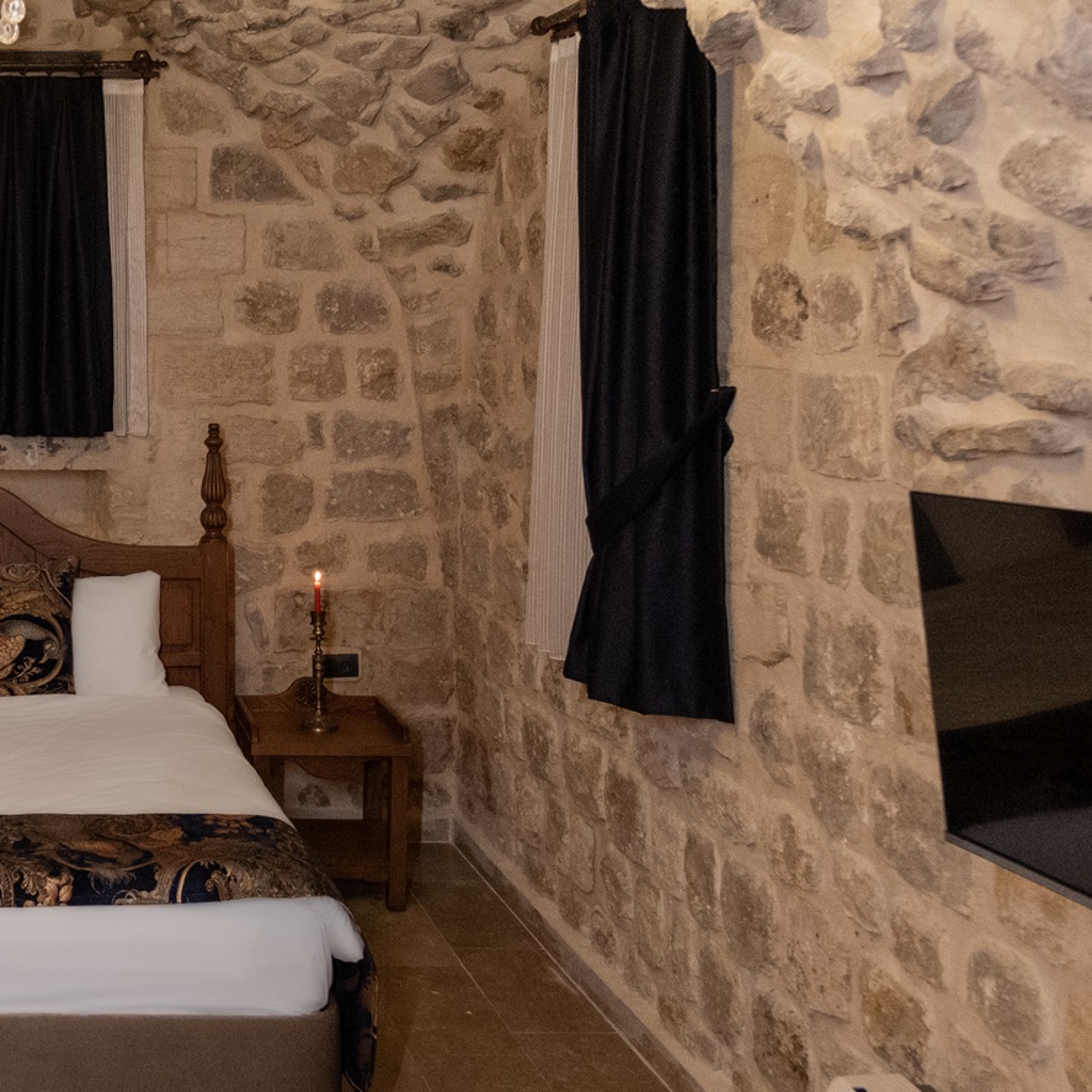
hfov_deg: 33.4
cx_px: -22
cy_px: 632
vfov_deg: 36.7
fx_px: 1642
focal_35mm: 46
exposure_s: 1/160
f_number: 2.8
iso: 3200
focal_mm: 16
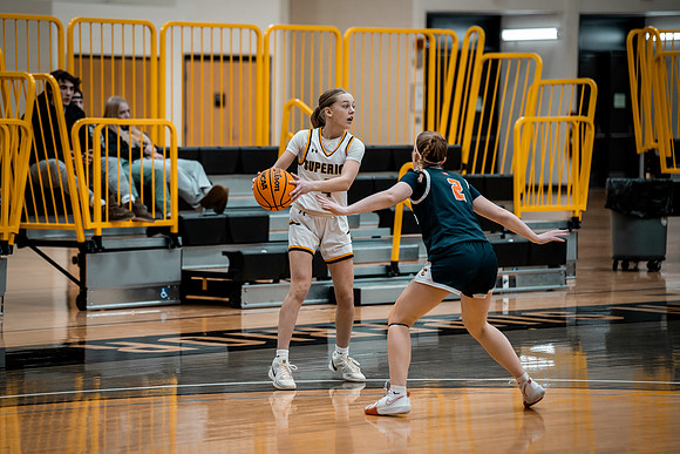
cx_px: 289
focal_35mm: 152
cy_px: 227
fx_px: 2868
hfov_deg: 13.5
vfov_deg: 9.0
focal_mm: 132
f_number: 3.2
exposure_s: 1/640
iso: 1600
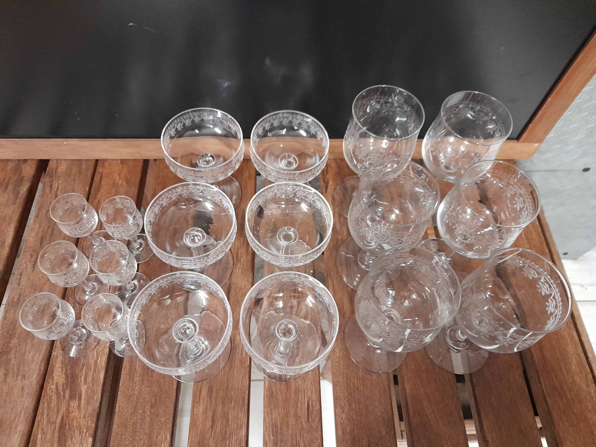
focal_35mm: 25
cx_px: 298
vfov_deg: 54.9
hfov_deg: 69.4
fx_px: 430
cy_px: 224
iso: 500
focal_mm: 4.6
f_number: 2
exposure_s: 1/25
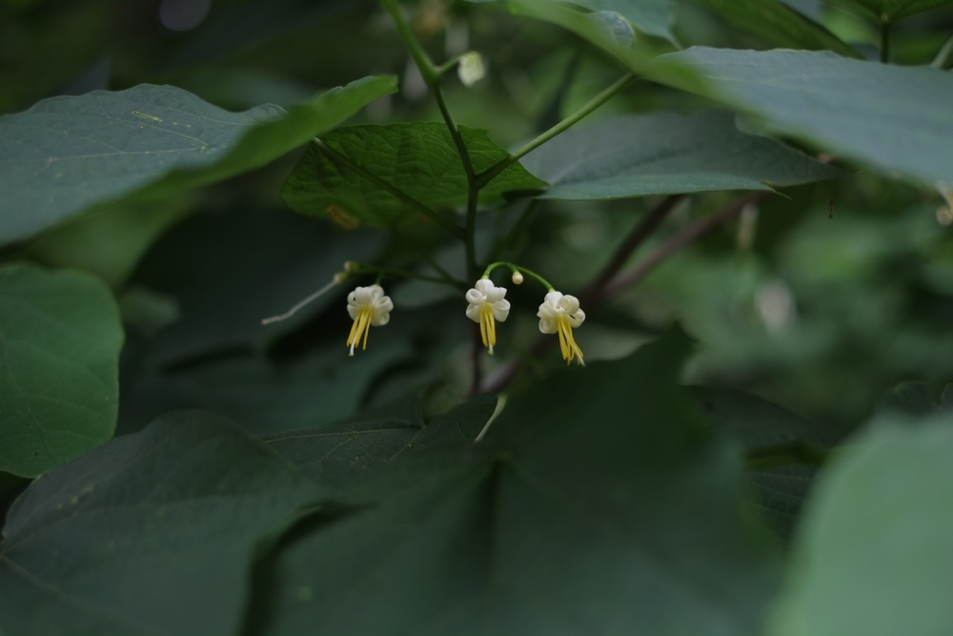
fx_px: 1403
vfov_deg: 25.5
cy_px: 318
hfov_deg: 37.5
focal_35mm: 53
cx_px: 476
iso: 200
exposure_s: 1/1000
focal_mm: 35
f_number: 1.4
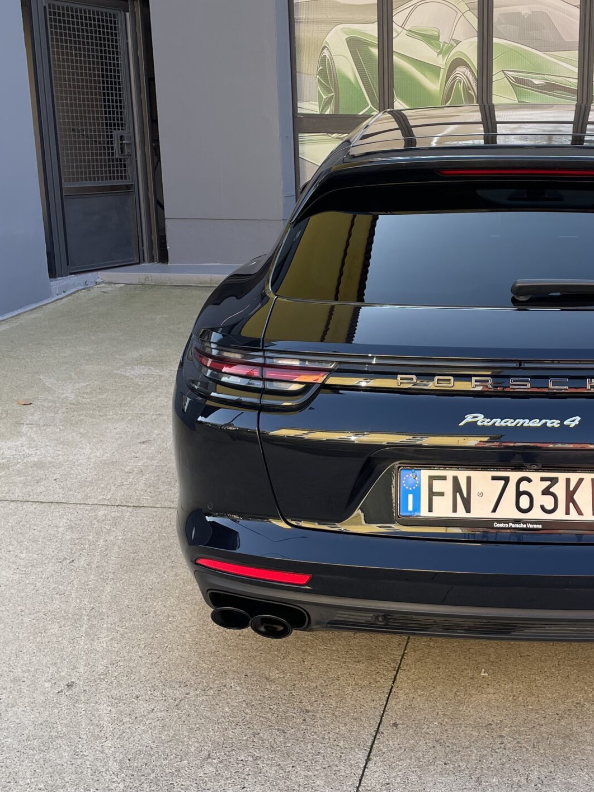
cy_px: 413
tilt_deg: -13.3
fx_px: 1075
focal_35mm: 47
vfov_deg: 40.4
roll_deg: -0.3
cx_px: 482
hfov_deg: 30.1
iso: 32
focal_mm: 4.2
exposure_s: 1/364
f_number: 1.6
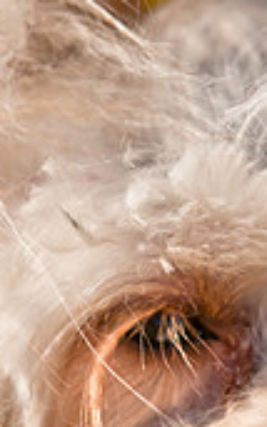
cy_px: 282
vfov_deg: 3.9
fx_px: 6309
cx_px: 156
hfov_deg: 2.4
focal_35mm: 542
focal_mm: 135
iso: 200
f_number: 4.5
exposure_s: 1/2000
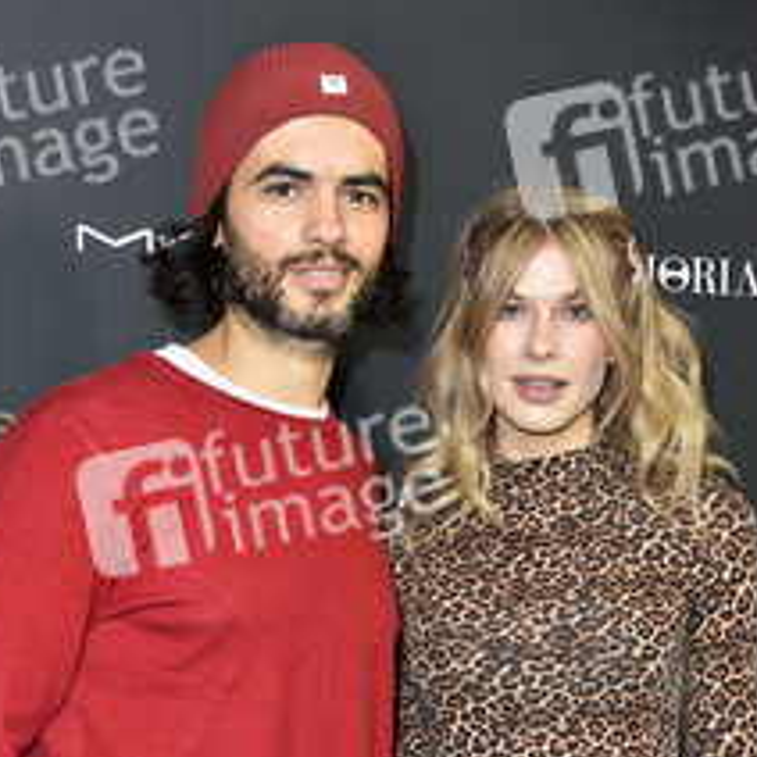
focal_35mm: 64
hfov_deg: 26.9
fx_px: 1583
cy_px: 671
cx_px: 364
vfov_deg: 26.1
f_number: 5.6
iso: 1000
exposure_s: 1/100
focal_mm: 40
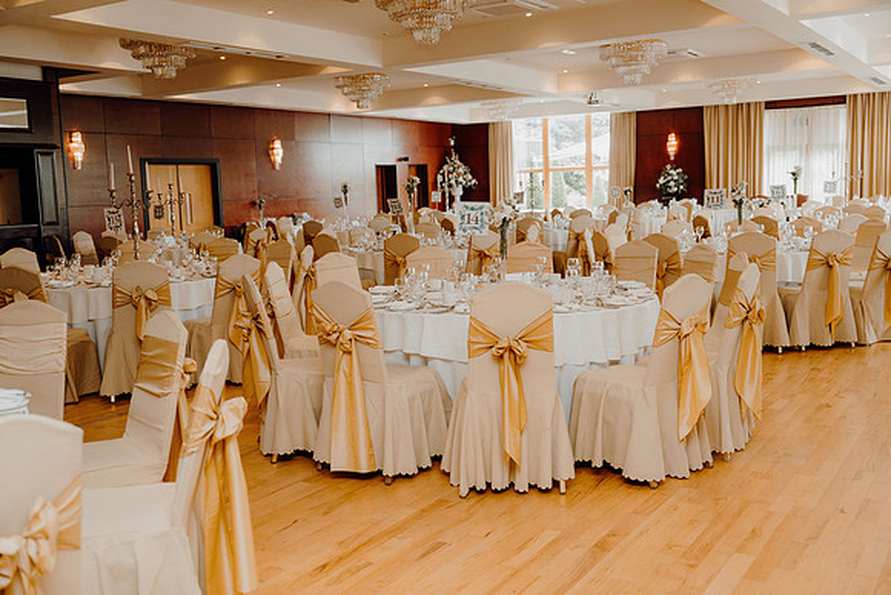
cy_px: 298
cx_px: 446
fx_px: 891
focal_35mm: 36
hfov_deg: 53.1
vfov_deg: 36.9
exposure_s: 1/200
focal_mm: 36
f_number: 2.8
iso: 1250
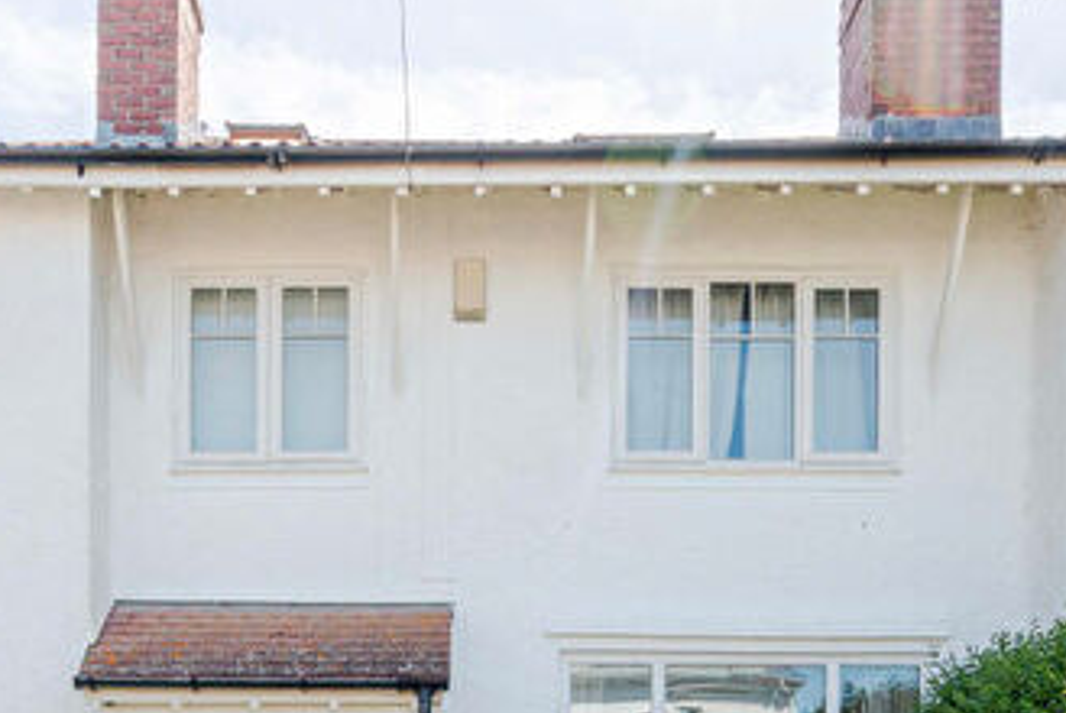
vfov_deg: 36.5
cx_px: 648
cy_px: 643
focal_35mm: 34
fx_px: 1008
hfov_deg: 55.3
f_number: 8
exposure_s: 1/640
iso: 400
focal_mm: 16
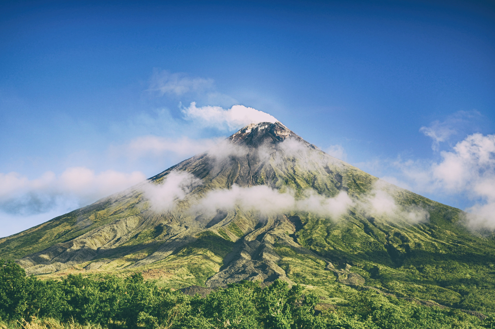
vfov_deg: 26.9
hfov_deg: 39.6
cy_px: 170
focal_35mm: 50
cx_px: 256
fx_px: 687
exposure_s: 1/90
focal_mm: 32
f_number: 4.8
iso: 100
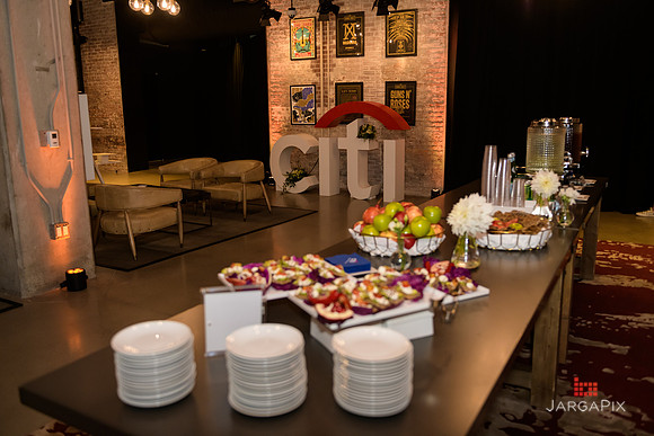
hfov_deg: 60.3
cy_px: 218
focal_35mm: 31
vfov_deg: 42.3
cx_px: 327
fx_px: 563
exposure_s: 1/125
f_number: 3.2
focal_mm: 31
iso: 1250
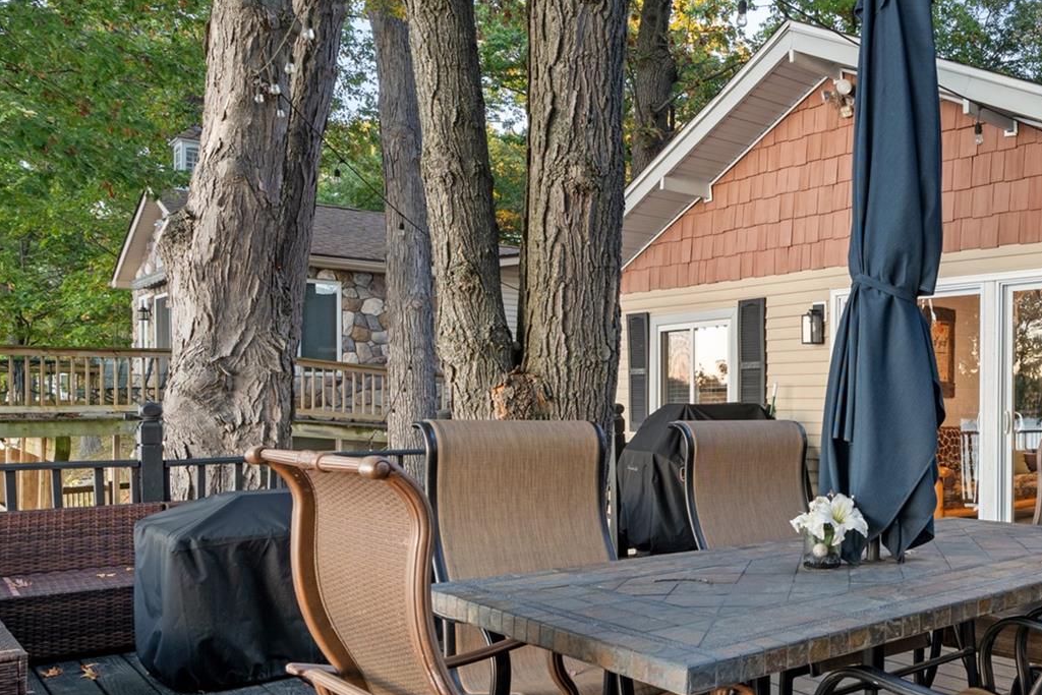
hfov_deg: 52.1
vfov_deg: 40.9
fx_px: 926
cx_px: 927
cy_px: 416
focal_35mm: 32
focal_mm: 16
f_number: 8
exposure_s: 1/2.5
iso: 400
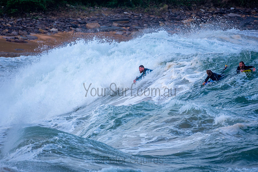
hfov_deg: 2.7
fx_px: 5376
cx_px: 129
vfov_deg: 1.8
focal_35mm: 750
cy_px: 86
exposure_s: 1/640
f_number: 5.6
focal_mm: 500
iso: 200
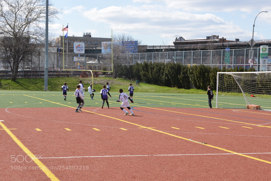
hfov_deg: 28.8
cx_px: 136
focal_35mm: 70
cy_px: 90
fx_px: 527
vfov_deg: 19.5
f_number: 22
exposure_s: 1/60
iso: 250
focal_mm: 70
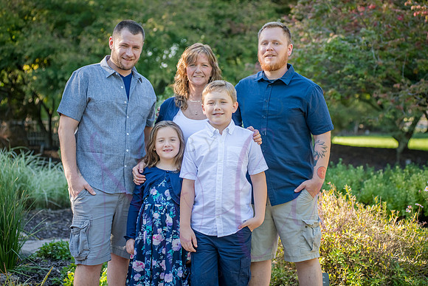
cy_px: 143
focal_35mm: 87
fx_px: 1035
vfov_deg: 15.7
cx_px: 222
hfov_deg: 23.4
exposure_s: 1/400
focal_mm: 80
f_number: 4
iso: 400
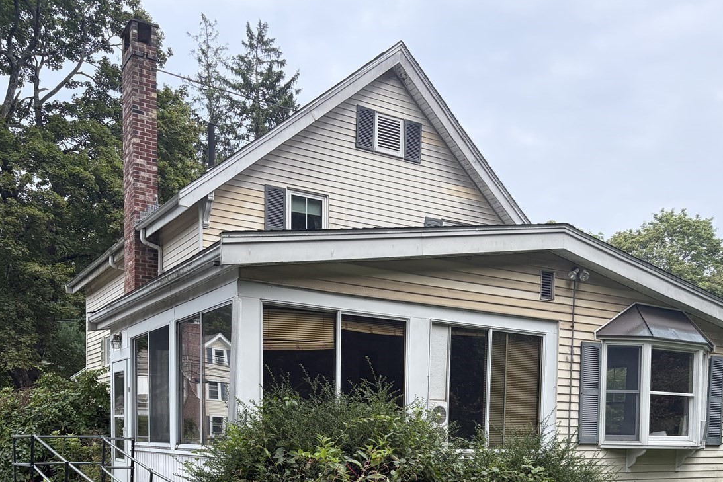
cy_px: 477
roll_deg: -0.5
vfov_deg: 32.4
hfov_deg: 50.7
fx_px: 763
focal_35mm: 38
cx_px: 368
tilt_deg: -2.6
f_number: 1.6
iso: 80
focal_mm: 5.96
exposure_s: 1/211
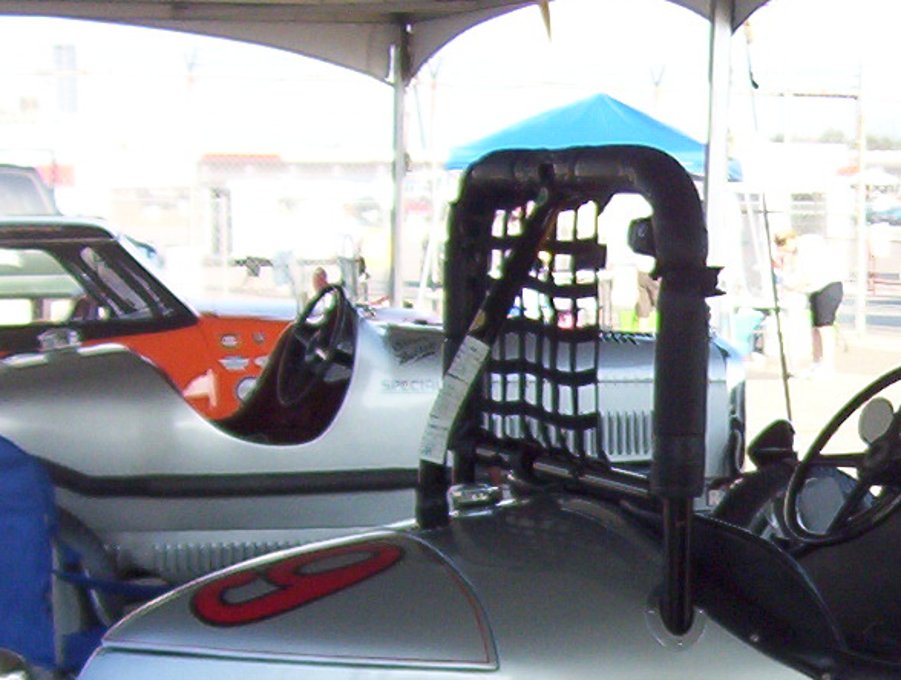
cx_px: 1017
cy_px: 614
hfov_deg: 18.7
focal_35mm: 100
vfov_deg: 14.7
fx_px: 2609
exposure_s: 1/487
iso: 100
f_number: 2.76
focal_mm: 5.54
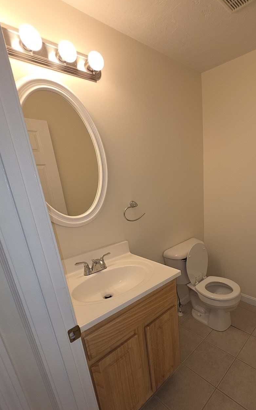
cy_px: 239
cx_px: 178
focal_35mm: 17
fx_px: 190
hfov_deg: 65.5
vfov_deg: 93.5
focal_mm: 2.2
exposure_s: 1/60
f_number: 1.9
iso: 40
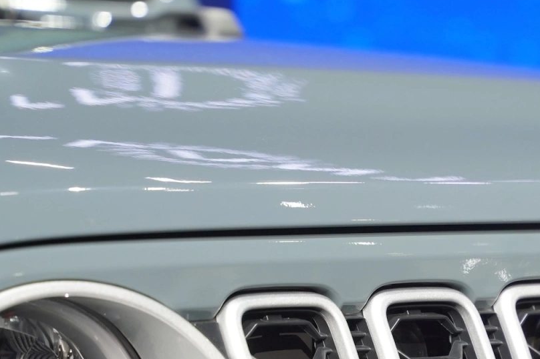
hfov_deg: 9.8
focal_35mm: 208
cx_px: 555
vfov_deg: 6.6
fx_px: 3119
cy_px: 428
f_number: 2.8
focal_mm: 70
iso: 800
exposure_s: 1/320
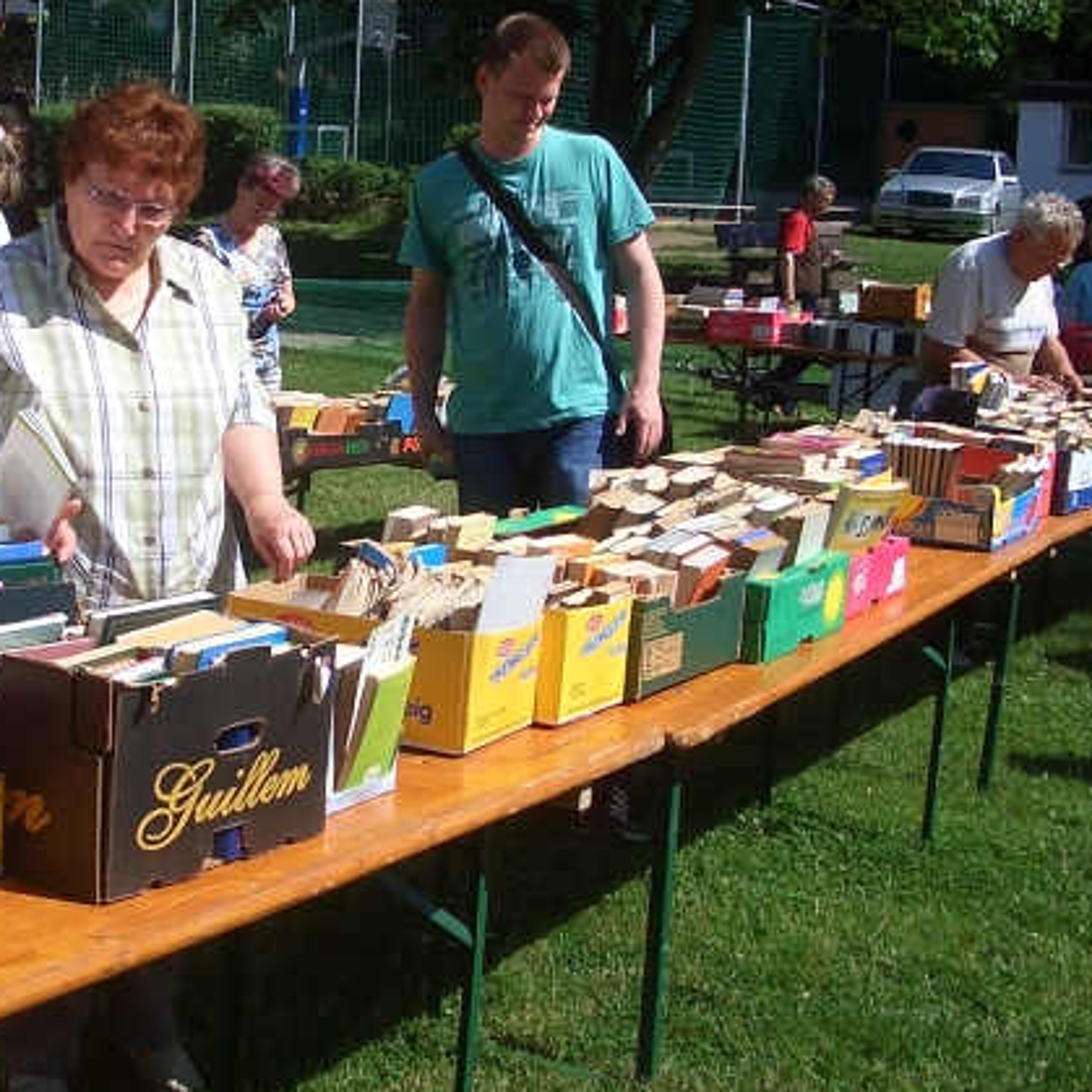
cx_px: 276
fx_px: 2106
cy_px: 401
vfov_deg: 28.9
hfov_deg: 28.7
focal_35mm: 59
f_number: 4.3
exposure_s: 1/640
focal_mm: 5.8
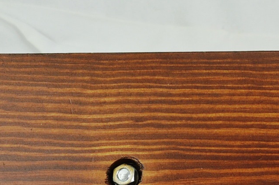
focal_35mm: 163
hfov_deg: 12.4
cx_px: 315
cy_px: 228
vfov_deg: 8.3
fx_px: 1261
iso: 320
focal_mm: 28
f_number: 5.6
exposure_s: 1/125
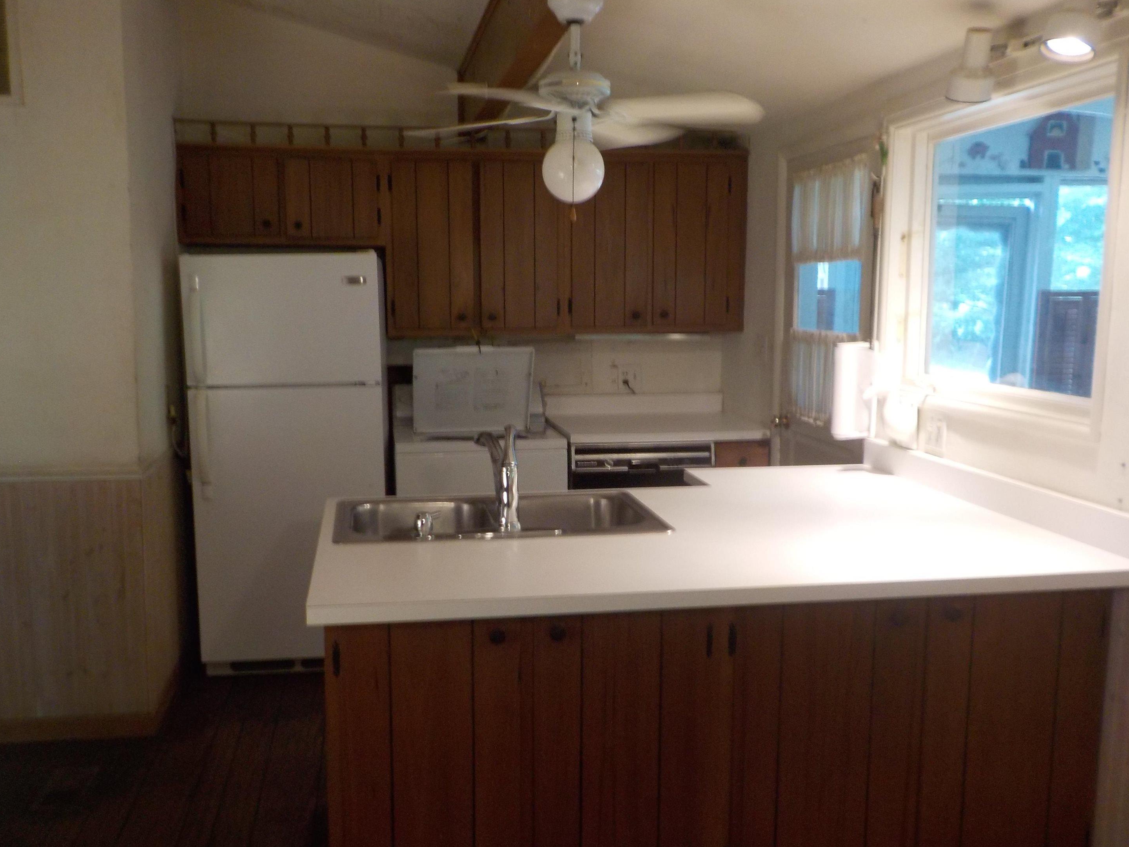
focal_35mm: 32
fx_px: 1044
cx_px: 543
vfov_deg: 44.1
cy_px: 447
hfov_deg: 56.8
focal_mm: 4.1
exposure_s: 1/30
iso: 200
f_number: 3.3
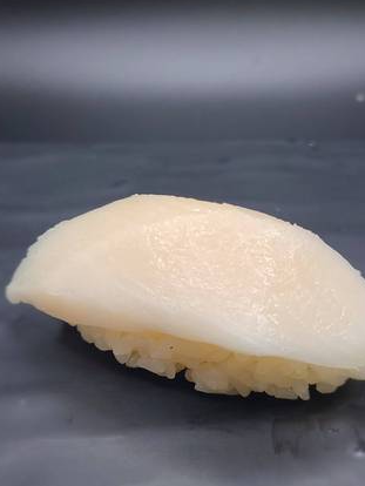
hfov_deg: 31.5
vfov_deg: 41.2
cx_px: 203
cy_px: 267
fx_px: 646
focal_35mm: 46
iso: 64
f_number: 1.8
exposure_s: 1/120
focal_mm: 5.4
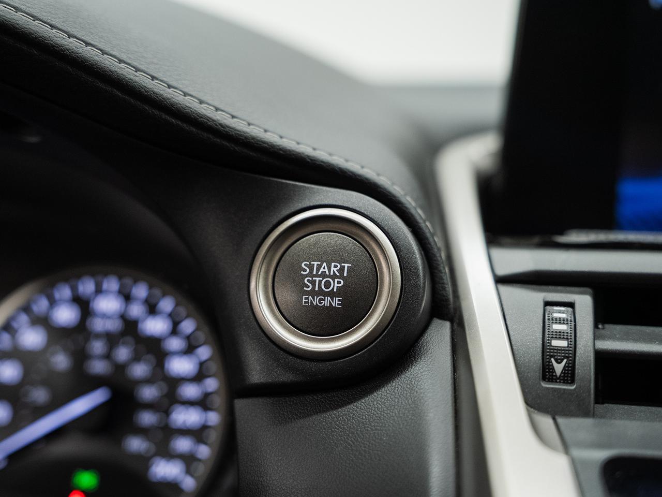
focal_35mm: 49
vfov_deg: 29.4
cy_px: 248
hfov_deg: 38.6
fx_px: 945
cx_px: 331
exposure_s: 1/60
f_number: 3.2
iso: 1000
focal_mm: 45.7
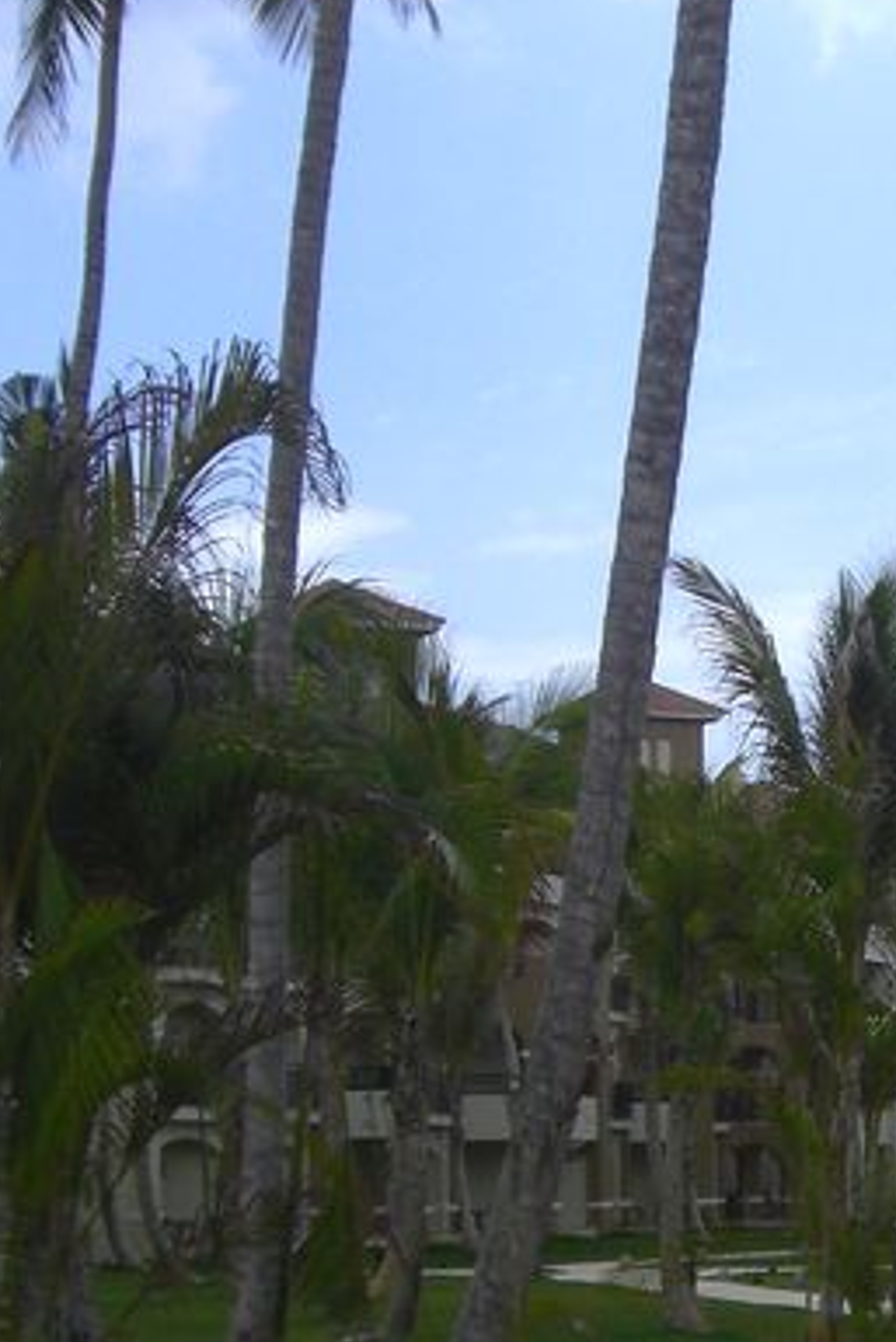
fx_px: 3916
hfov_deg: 12.8
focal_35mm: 105
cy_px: 952
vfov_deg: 19.4
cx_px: 1032
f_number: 8
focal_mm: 6.2
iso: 100
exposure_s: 1/125
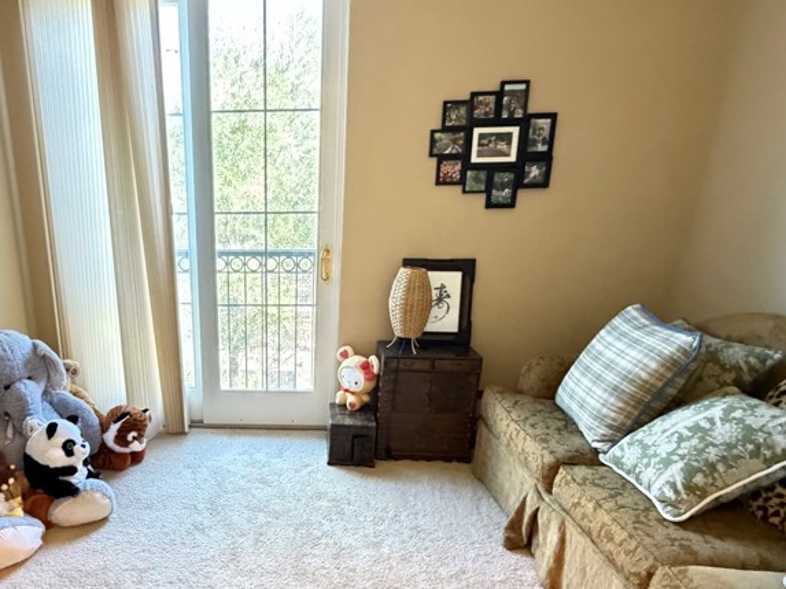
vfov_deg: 54.3
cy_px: 364
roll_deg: +1.2
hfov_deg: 67.3
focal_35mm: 25
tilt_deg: -17.7
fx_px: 568
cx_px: 257
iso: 1250
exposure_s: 1/60
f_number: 2.2
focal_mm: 2.22
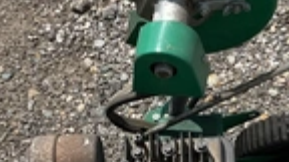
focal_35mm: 88
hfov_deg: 24.2
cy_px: 186
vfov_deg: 13.4
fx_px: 674
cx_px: 120
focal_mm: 3
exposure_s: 1/1912
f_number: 1.8
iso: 25
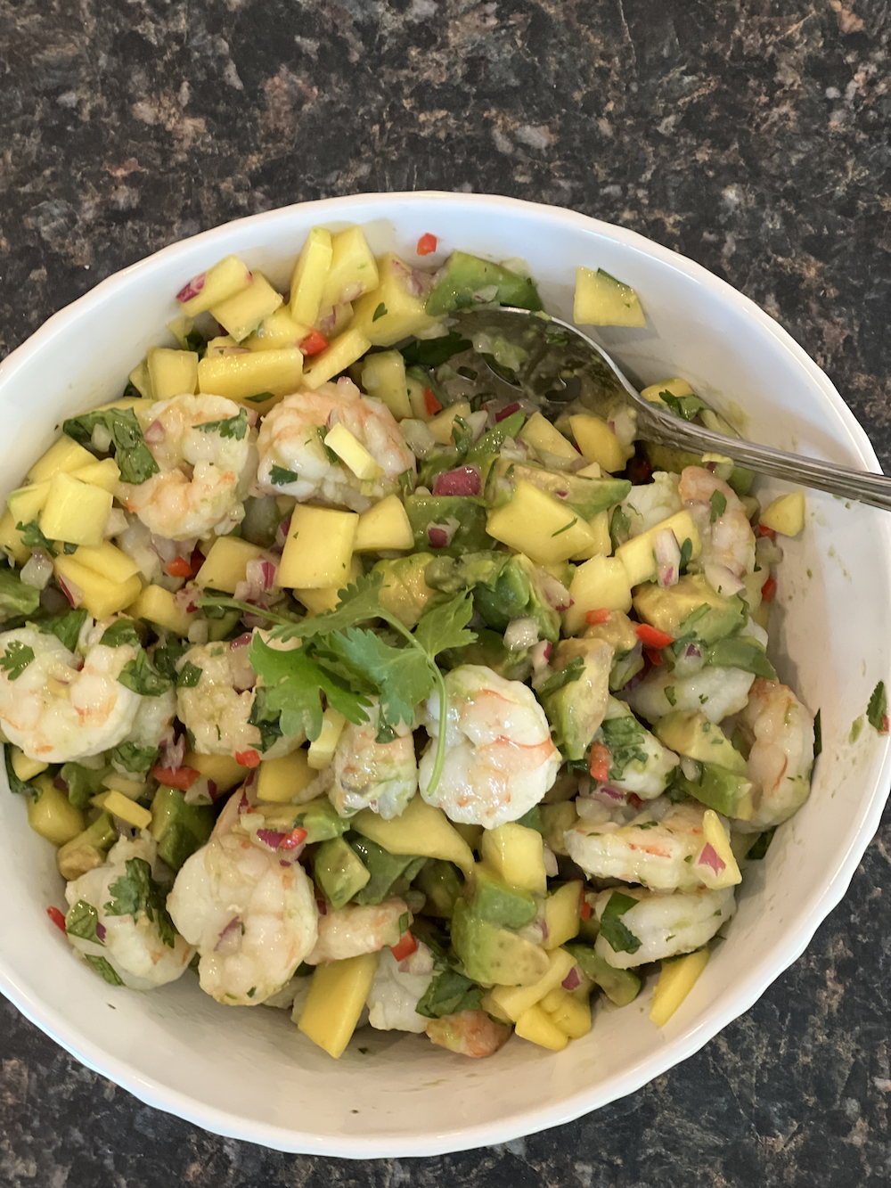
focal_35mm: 77
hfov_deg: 19.1
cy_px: 594
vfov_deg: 25.3
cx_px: 446
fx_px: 2642
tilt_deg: -80.1
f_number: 2.8
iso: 250
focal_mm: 9
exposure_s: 1/40
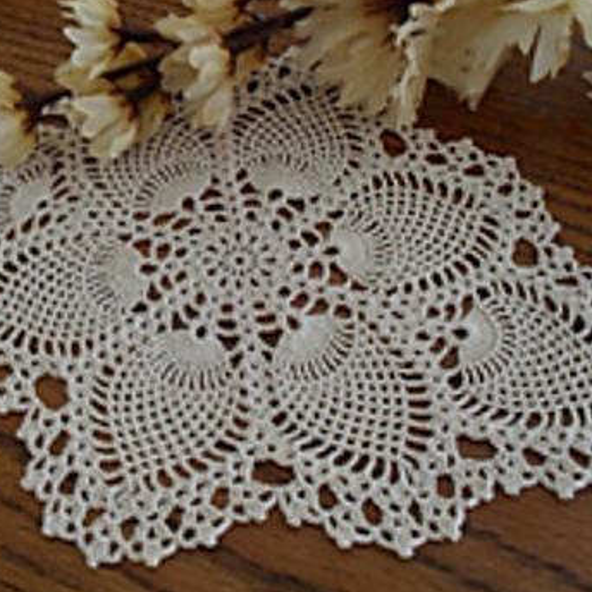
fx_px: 871
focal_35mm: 45
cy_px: 287
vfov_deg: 37.5
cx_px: 225
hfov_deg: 37.3
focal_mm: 6.3
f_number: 3.2
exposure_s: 1/15
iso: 400
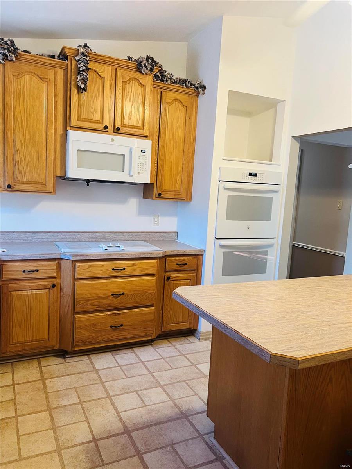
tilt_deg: -7.0
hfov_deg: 53.1
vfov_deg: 67.3
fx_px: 353
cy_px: 234
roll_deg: -3.0
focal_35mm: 26
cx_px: 176
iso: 125
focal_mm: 5.7
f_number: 1.5
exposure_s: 1/60
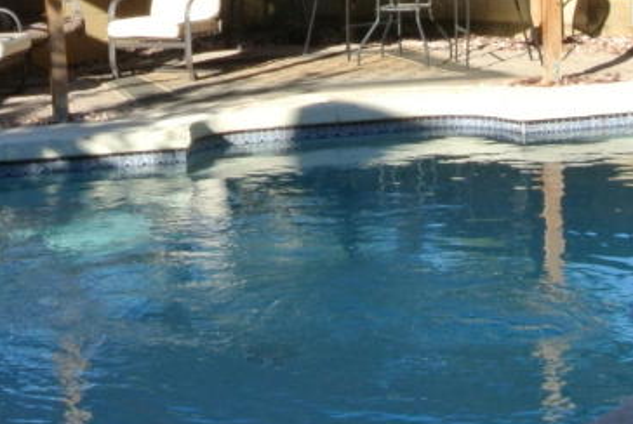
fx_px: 1497
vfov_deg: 16.0
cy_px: 94
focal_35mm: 85
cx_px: 187
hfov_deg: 23.7
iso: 400
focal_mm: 10
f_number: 3.5
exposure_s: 1/100
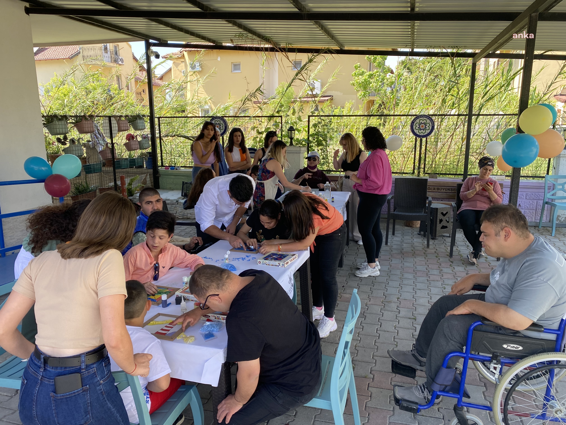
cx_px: 283
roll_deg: -0.1
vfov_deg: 53.1
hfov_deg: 67.3
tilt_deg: -12.9
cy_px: 212
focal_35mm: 26
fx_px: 425
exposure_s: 1/327
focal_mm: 4.25
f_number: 1.8
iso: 32
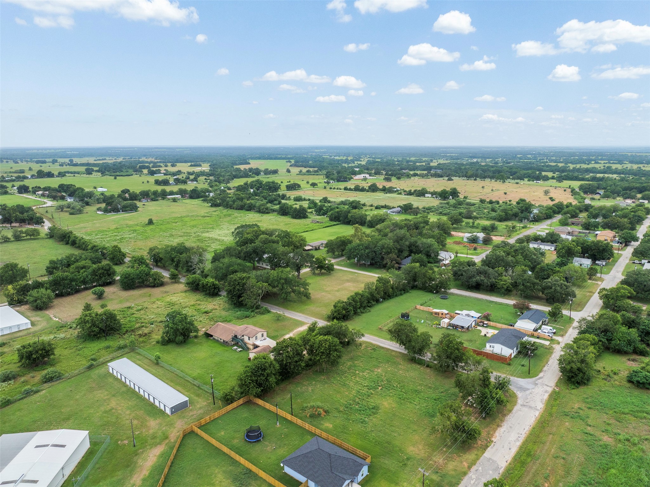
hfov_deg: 71.6
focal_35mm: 24
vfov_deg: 56.8
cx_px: 325
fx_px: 450
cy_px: 244
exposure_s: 1/320
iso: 200
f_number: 2.8
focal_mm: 12.29
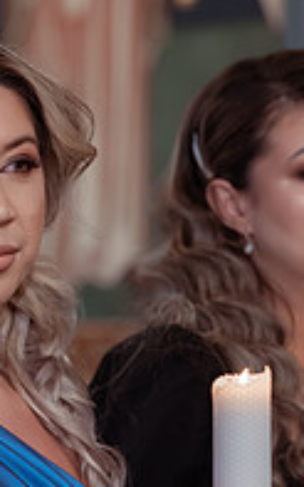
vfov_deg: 10.5
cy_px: 519
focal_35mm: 198
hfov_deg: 6.6
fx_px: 2627
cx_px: 1
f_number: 2.8
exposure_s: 1/250
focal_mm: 85
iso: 3200
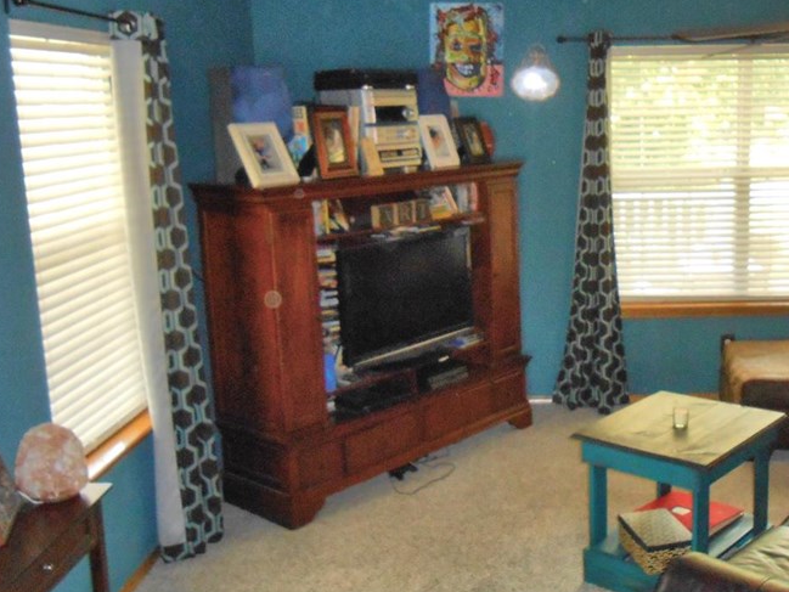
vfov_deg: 35.1
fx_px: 935
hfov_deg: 45.2
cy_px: 292
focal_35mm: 41
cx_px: 517
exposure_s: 1/25
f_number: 3.5
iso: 320
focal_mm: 4.6
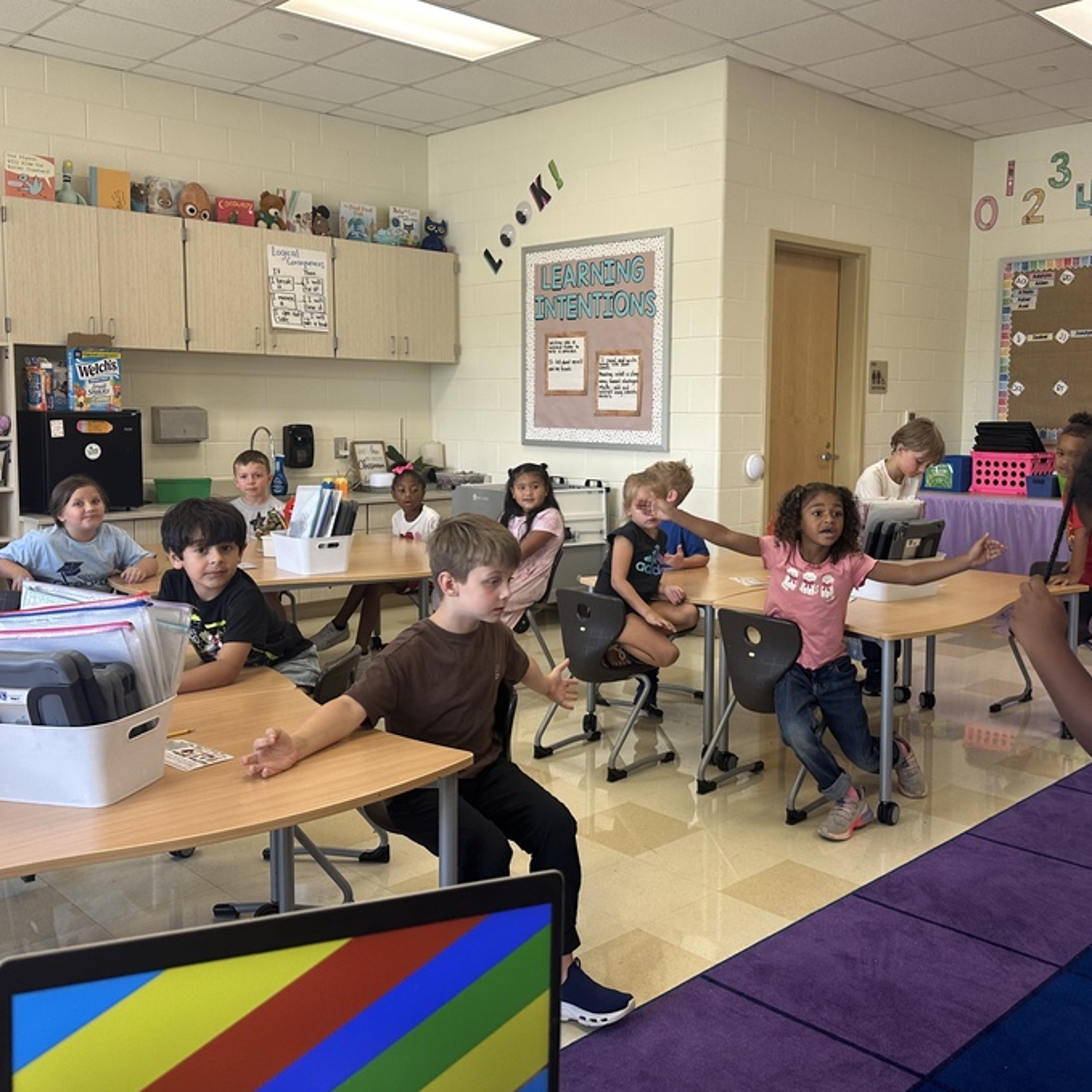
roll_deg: -0.1
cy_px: 513
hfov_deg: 51.0
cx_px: 614
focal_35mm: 32
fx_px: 1142
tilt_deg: -4.0
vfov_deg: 51.1
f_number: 1.78
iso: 125
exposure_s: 1/60
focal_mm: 6.86
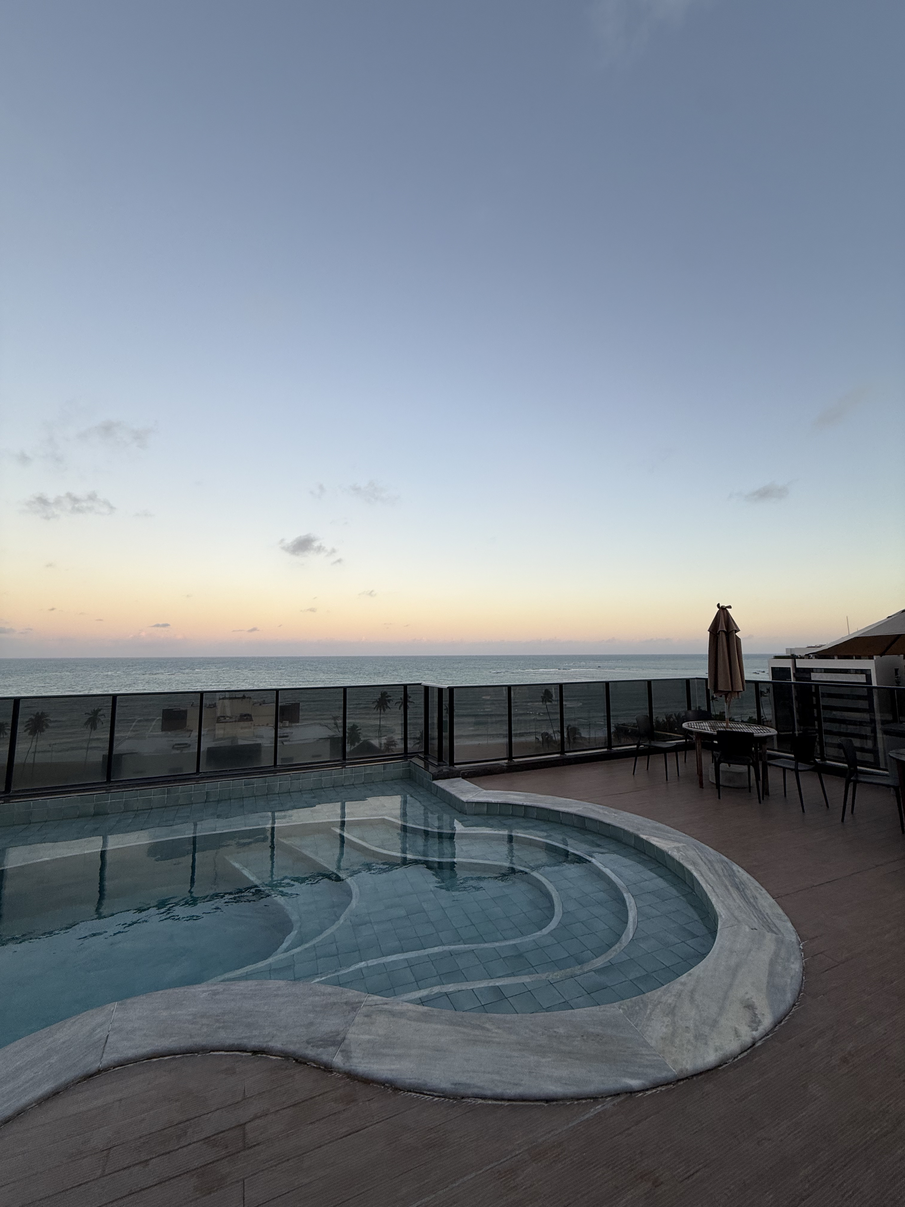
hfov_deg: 85.7
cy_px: 604
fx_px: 488
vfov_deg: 102.1
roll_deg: +0.1
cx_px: 452
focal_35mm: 14
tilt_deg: +7.0
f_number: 2.2
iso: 50
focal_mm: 2.22
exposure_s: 1/235
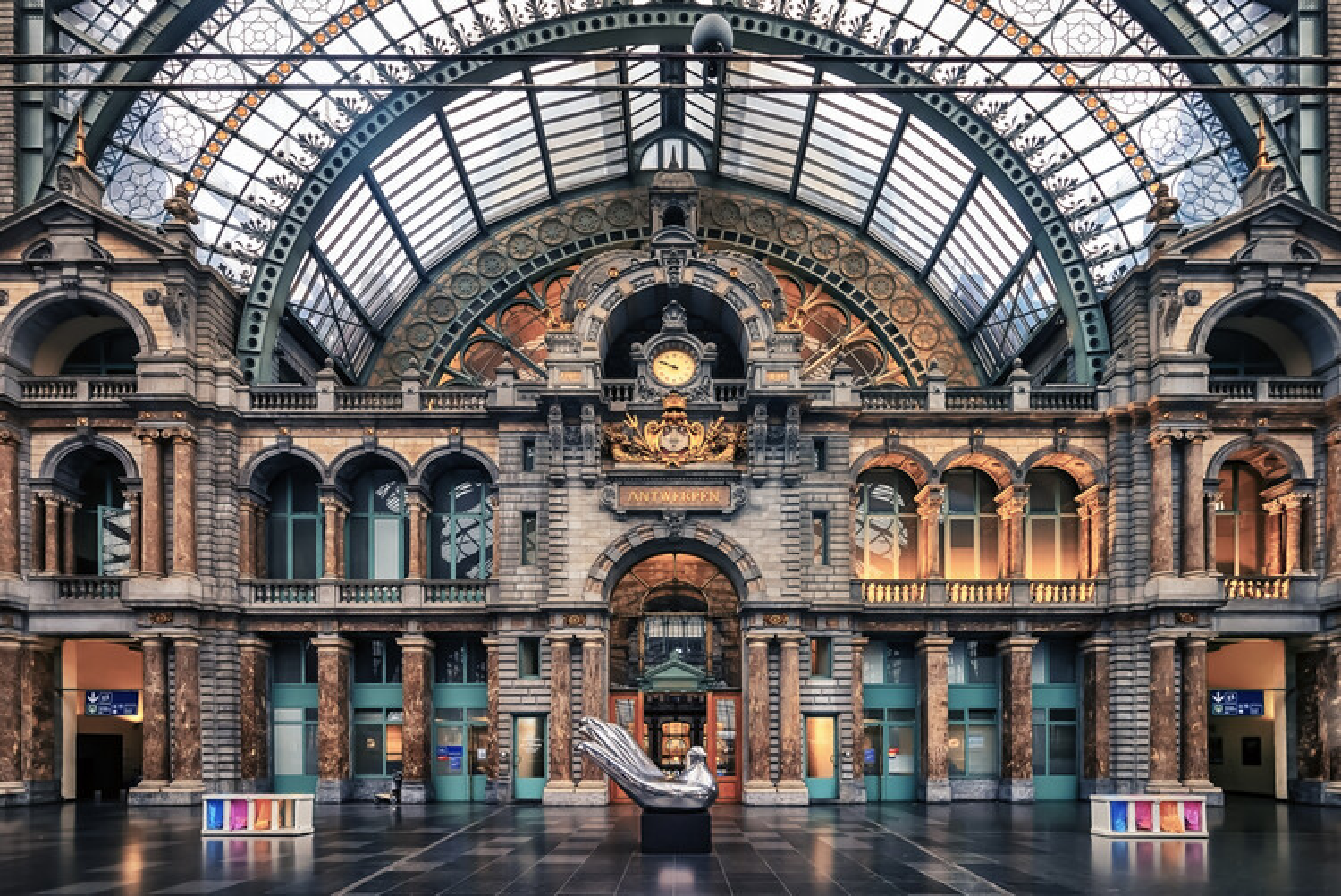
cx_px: 670
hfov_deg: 112.6
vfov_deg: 90.1
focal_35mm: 12
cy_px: 448
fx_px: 447
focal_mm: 12
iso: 200
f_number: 4.5
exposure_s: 1/40
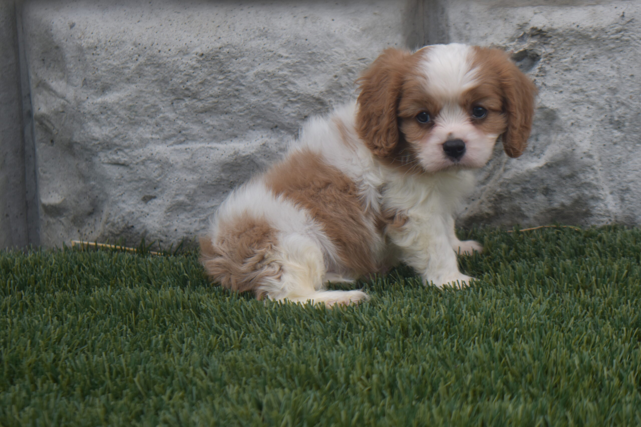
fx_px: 1469
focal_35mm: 82
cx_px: 320
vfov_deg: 16.6
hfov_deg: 24.6
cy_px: 214
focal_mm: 55
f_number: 5.6
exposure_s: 1/160
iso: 200
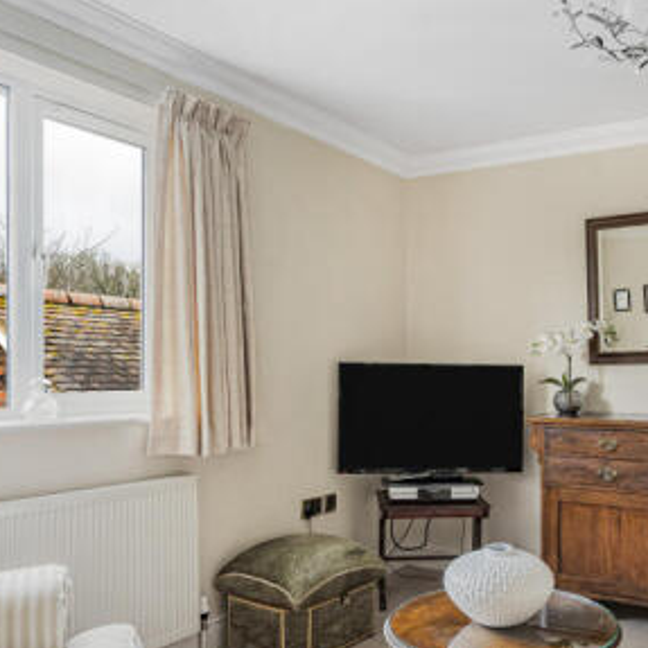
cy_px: 380
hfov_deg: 48.3
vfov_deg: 49.3
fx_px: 703
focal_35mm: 33
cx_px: 452
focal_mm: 17.1
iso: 400
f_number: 8
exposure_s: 1/5
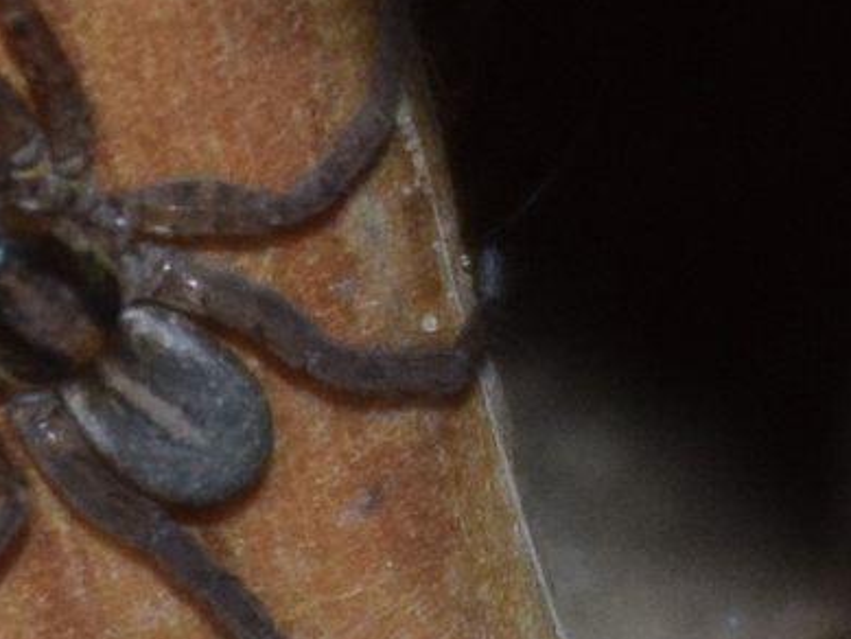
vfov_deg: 3.0
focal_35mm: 497
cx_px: 187
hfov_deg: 4.0
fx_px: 12222
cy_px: 289
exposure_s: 1/60
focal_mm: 140
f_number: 5.6
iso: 500
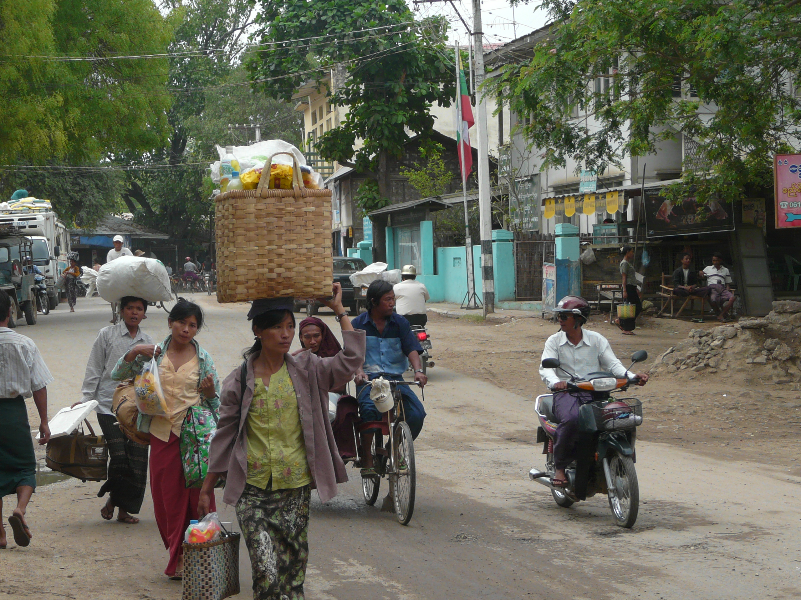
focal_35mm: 84
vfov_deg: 17.6
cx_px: 400
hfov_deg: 23.3
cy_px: 300
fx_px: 1944
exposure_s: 1/500
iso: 100
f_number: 3.2
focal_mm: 10.8
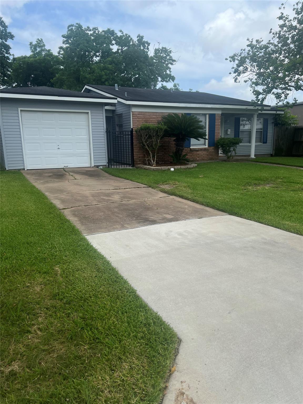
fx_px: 303
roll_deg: +0.1
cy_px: 202
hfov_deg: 53.1
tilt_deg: -10.9
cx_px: 152
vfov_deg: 67.3
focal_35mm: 26
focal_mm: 5.7
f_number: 1.5
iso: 50
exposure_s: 1/3831
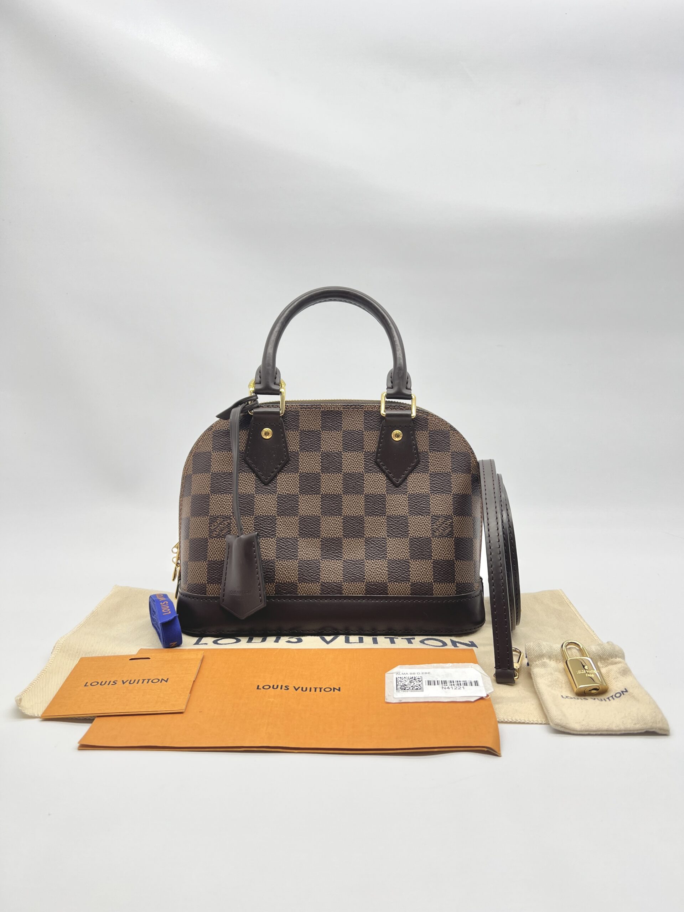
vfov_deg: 67.3
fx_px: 685
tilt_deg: -7.2
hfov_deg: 53.1
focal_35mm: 26
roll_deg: -1.0
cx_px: 342
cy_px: 456
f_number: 1.5
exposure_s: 1/134
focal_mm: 5.7
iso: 32
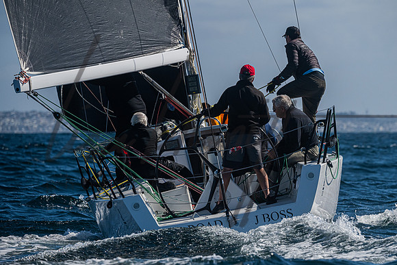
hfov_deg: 6.8
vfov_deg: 4.5
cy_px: 153
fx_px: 3343
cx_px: 237
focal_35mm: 303
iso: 400
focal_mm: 250
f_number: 6.3
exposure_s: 1/8000
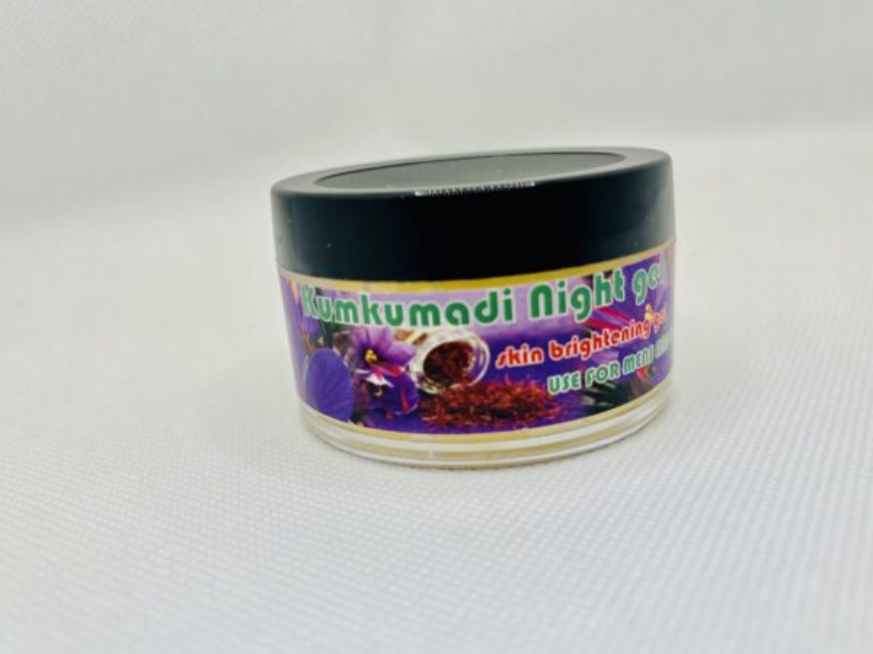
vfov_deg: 53.1
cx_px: 436
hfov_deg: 67.3
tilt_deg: -17.0
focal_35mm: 26
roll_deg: +0.0
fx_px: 656
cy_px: 327
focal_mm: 5.1
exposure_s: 1/333
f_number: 1.6
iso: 50
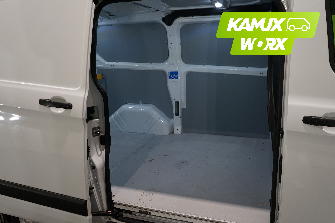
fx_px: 279
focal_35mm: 30
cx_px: 168
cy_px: 112
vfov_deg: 43.6
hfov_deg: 61.9
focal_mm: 30
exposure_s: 1/160
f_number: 4
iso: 800
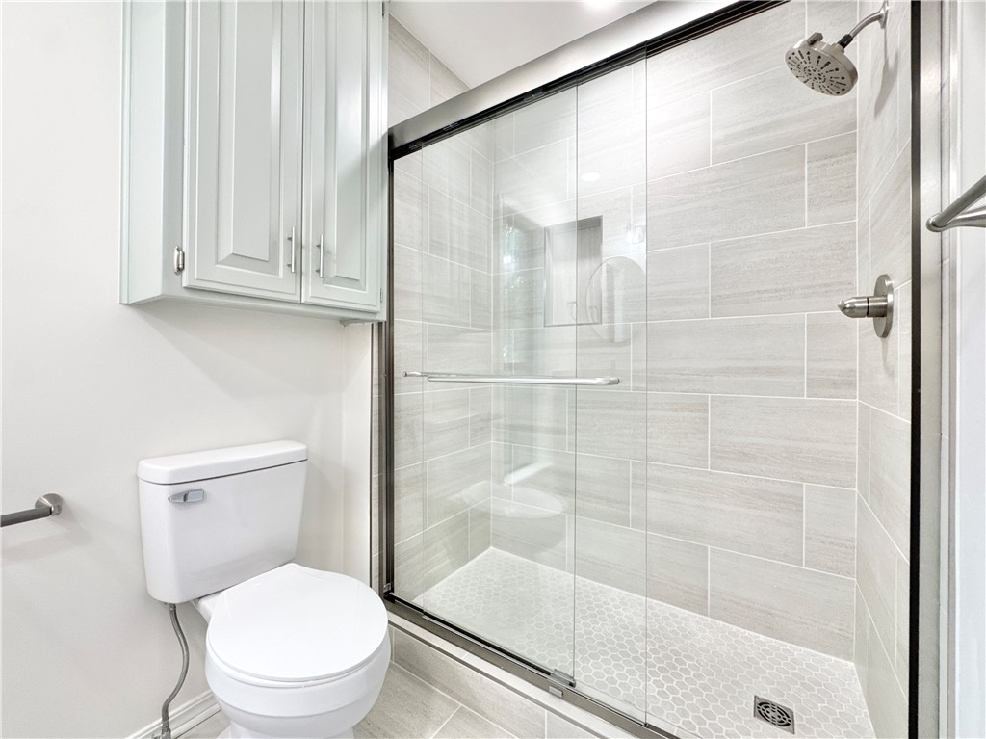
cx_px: 493
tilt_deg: -2.3
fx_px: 399
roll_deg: -0.1
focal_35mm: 14
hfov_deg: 102.1
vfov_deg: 85.6
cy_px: 370
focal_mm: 2.22
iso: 160
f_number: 2.2
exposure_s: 1/120
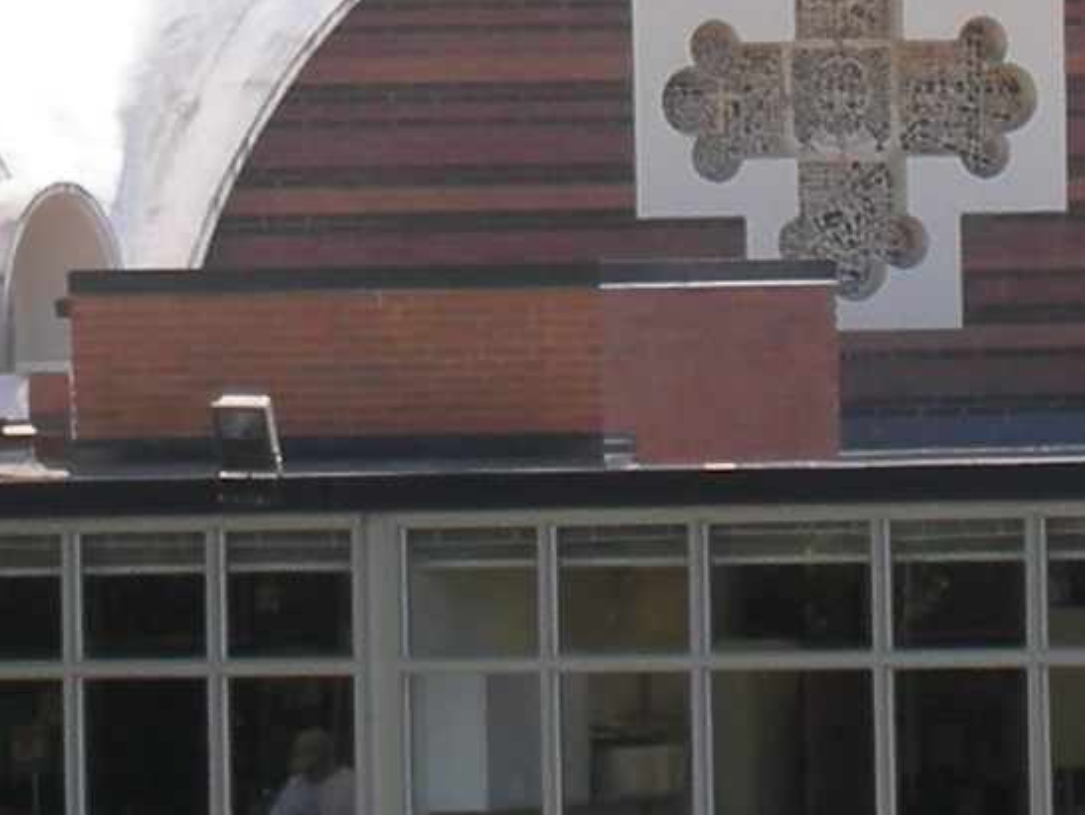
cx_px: 318
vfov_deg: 2.8
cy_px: -141
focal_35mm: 522
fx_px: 16369
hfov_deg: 3.8
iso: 64
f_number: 5.4
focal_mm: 23
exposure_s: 1/146
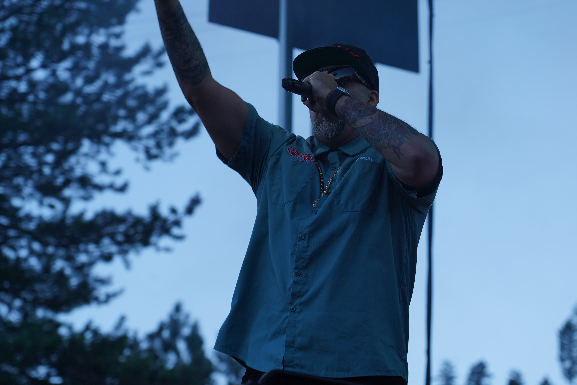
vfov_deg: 11.1
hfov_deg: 16.7
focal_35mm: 123
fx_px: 1971
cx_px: 304
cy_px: 186
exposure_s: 1/200
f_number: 5
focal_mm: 105
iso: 100
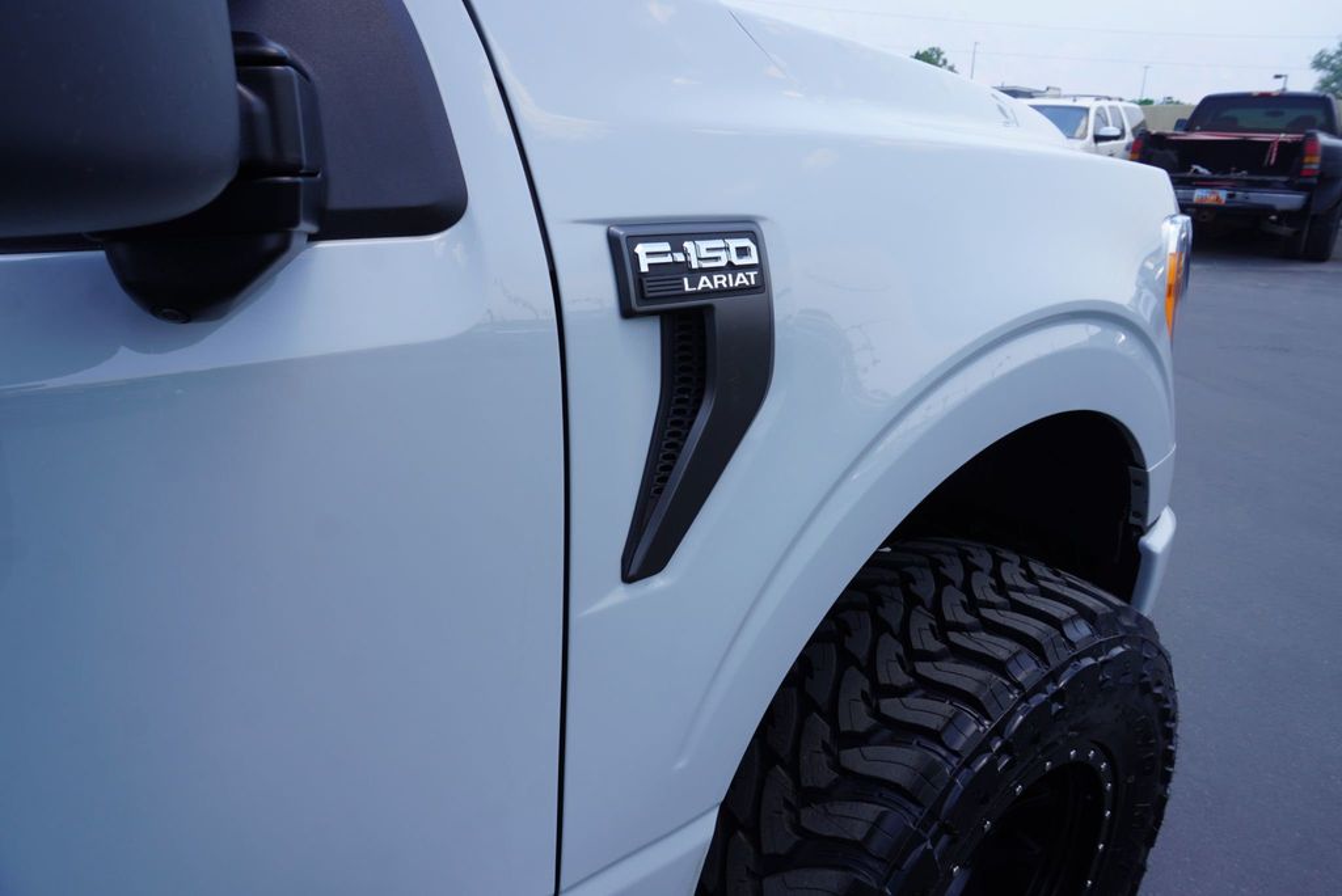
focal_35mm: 24
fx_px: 895
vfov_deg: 53.2
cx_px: 671
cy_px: 448
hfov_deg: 73.7
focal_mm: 16
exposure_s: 1/125
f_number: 9
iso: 100
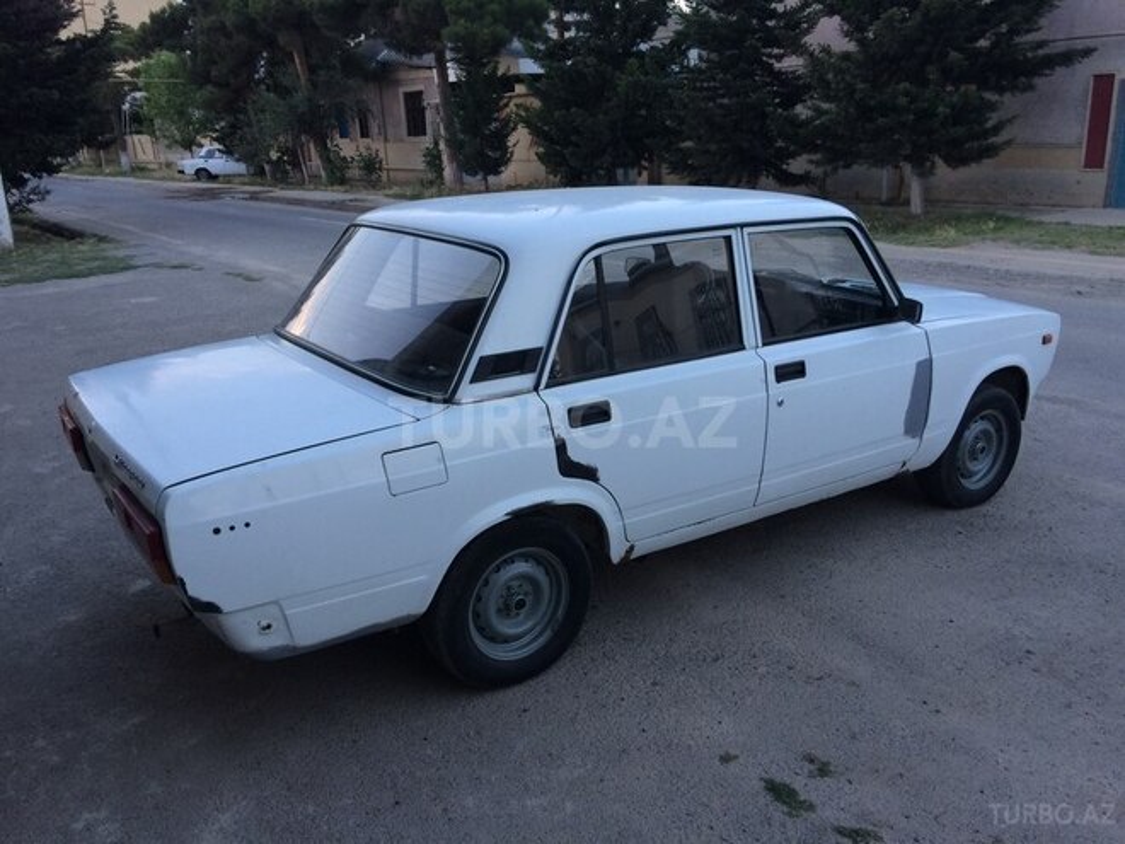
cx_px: 562
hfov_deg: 61.7
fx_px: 942
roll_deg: +2.7
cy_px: 422
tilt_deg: -16.2
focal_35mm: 29
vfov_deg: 48.2
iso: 40
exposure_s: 1/40
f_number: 2.2
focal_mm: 4.15
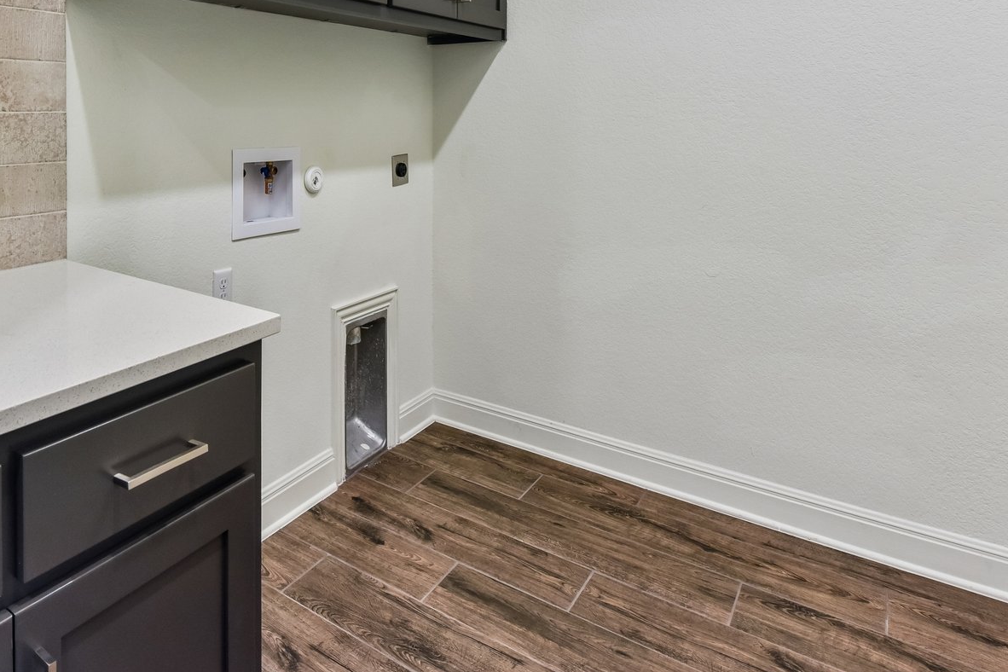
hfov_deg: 66.2
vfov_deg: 46.4
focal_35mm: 26
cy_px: 115
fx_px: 728
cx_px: 285
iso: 560
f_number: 8
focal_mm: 15
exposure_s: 1/15
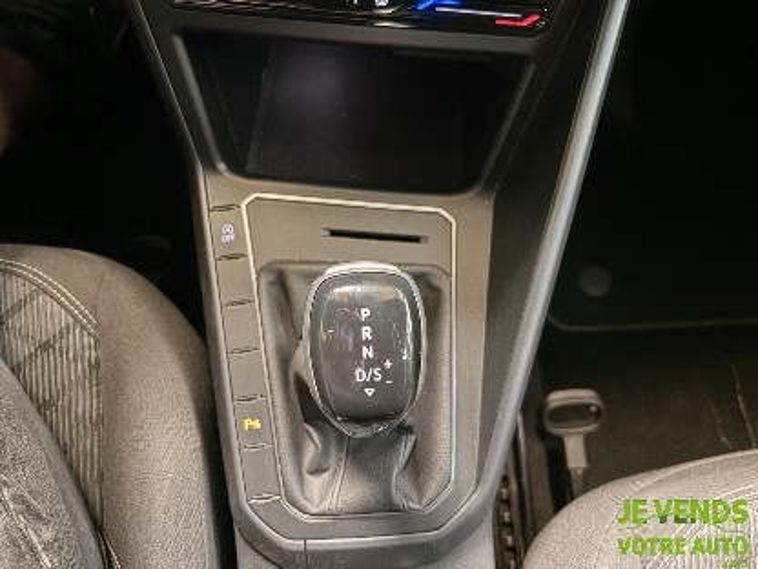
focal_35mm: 26
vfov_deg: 53.1
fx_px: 569
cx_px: 379
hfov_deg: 67.3
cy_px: 284
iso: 1000
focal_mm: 5.96
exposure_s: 1/23
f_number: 1.6
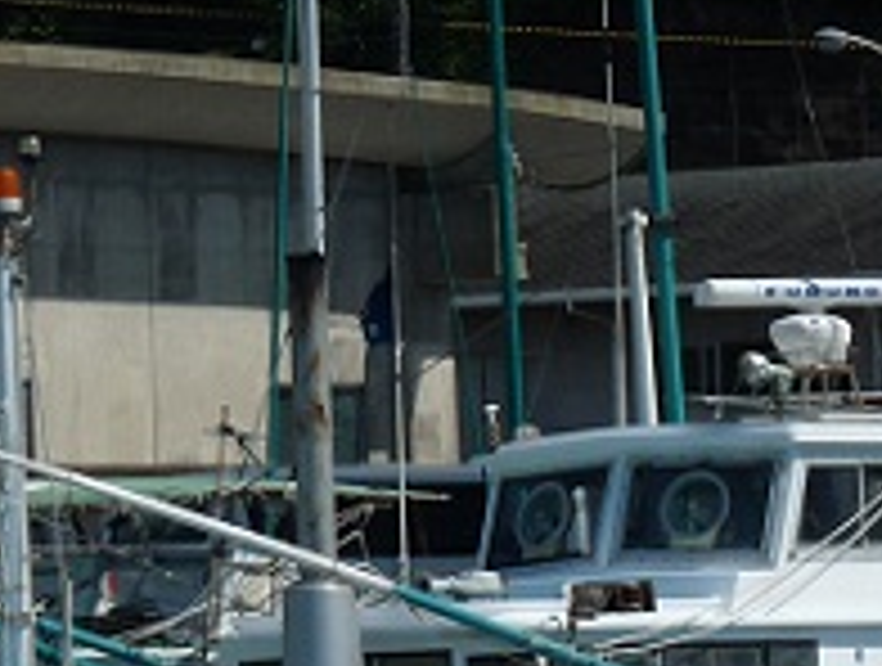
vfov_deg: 5.1
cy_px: 734
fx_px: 7433
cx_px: 101
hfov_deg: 6.8
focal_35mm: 291
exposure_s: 1/400
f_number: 8
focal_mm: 15.5
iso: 100
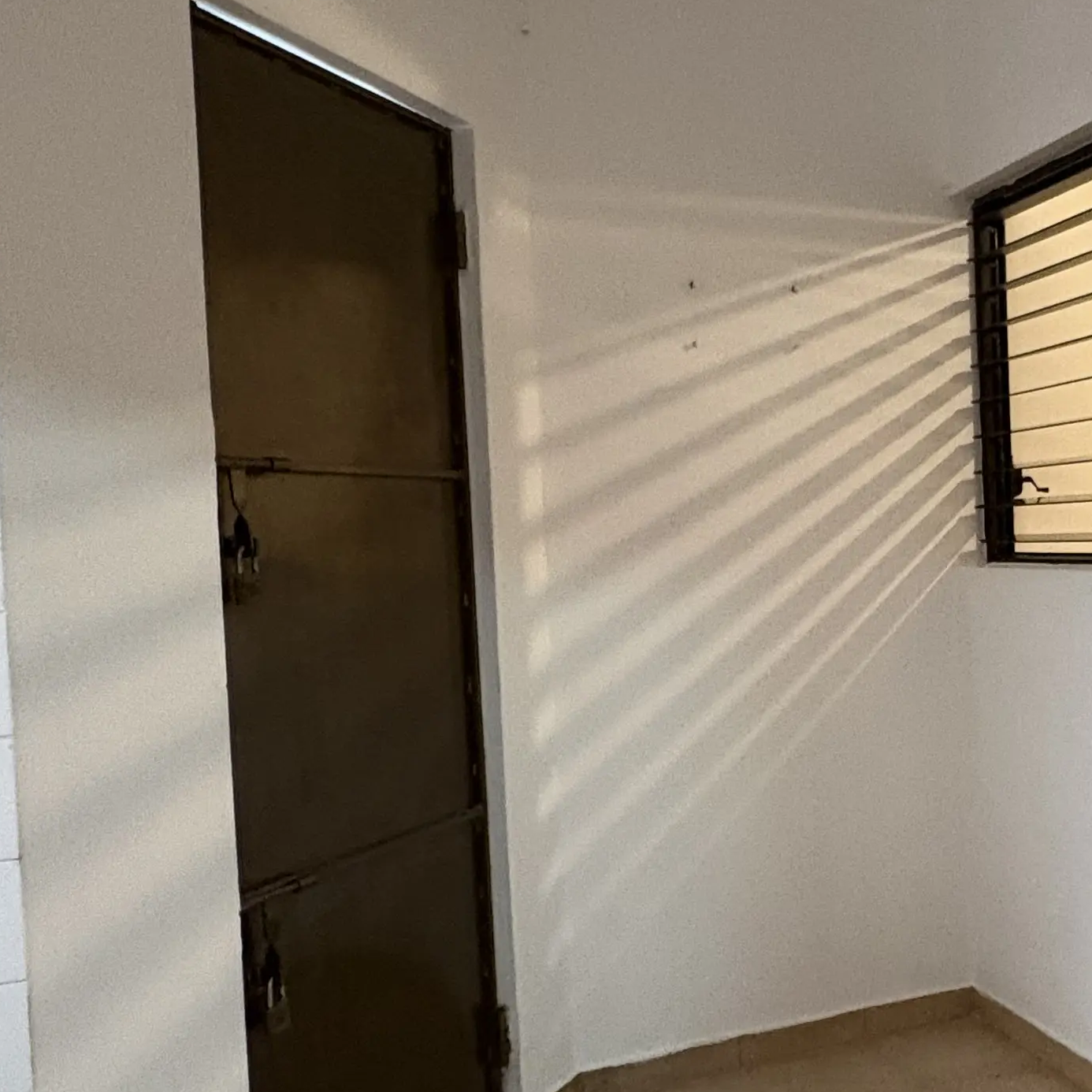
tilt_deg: -1.5
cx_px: 916
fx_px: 1285
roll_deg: +1.8
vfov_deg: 46.0
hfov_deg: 43.3
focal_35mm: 36
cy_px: 581
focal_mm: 2.22
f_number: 2.2
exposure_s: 1/60
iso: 640
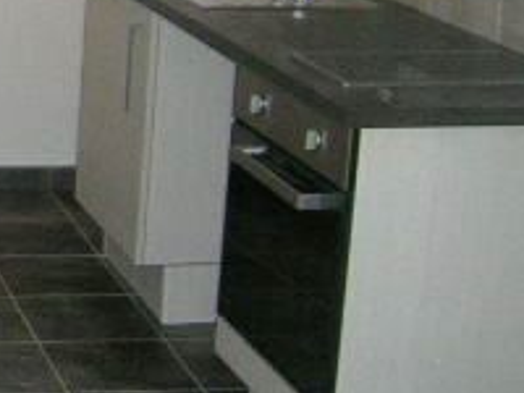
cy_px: -39
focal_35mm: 112
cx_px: -252
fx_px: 1695
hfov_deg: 16.1
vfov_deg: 13.0
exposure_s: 1/60.1
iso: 112
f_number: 2.8
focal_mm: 5.4
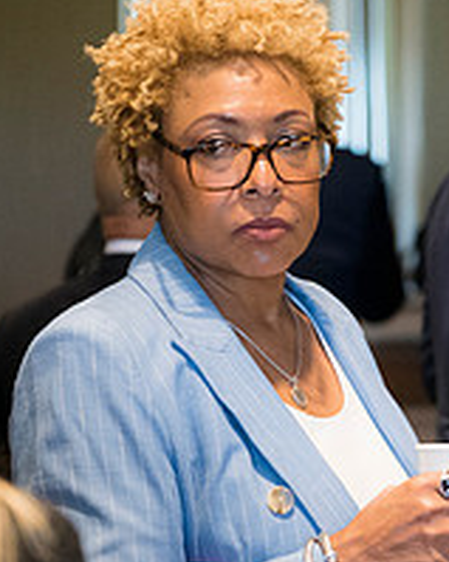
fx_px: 3192
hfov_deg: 7.8
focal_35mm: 192
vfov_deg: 10.1
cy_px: 346
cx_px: 779
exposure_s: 1/125
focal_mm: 70
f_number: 2.8
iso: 3600
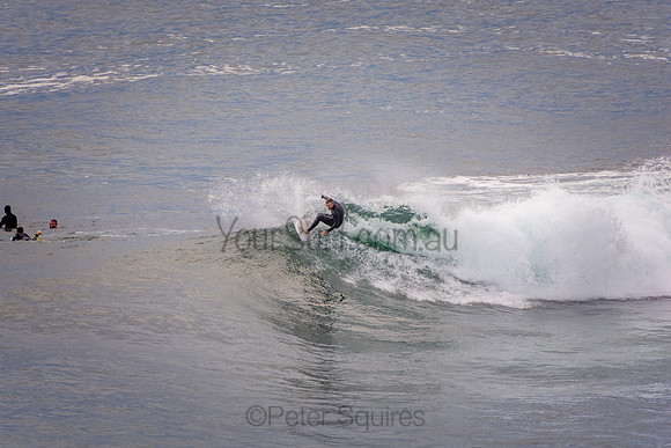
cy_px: 224
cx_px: 336
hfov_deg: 3.4
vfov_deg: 2.3
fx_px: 11185
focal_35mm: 600
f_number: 5.6
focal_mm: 400
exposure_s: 1/800
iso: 450
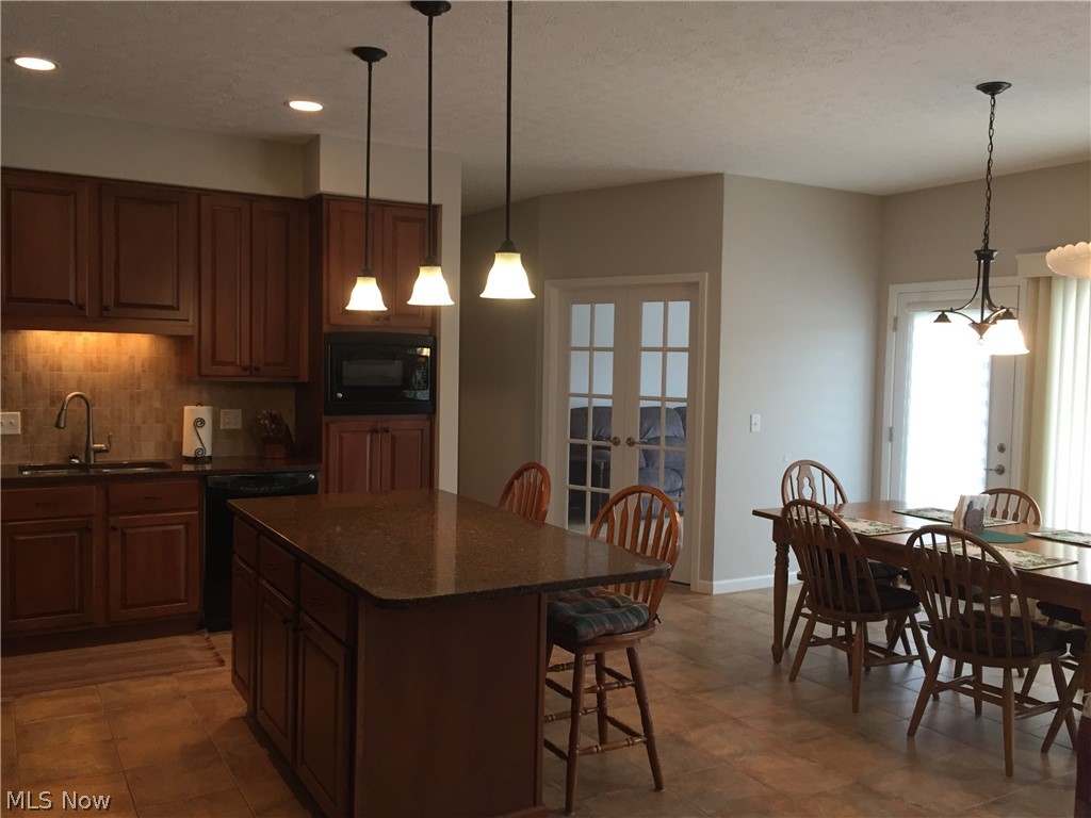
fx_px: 914
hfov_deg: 61.7
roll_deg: -2.0
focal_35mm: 29
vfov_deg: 48.2
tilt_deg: -4.2
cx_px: 546
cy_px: 409
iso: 50
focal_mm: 4.15
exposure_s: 1/30
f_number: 2.2
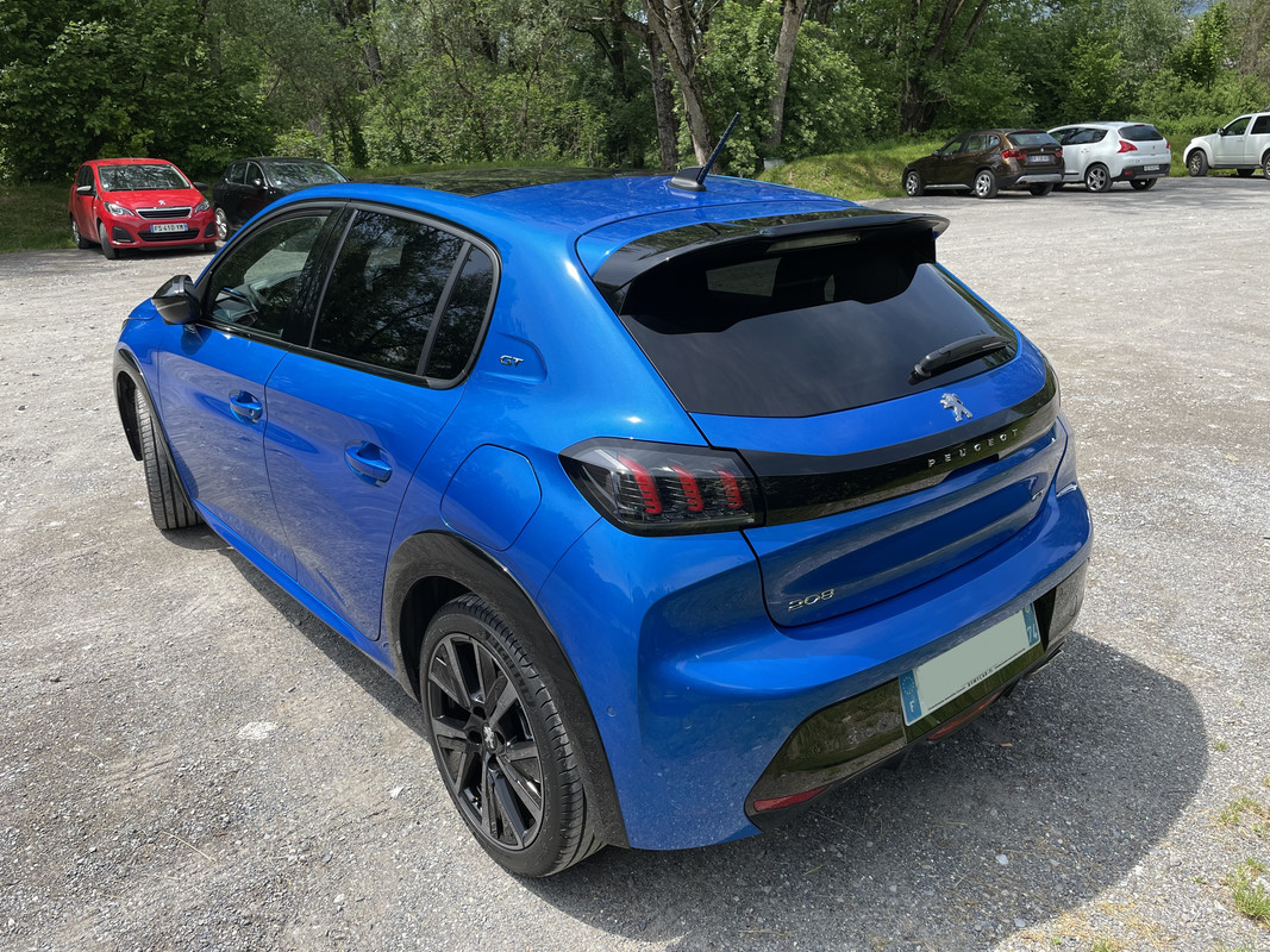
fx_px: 954
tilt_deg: -20.0
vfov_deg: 53.1
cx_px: 635
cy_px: 476
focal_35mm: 26
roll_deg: +1.2
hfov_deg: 67.3
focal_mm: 4.2
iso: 32
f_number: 1.6
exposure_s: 1/1350
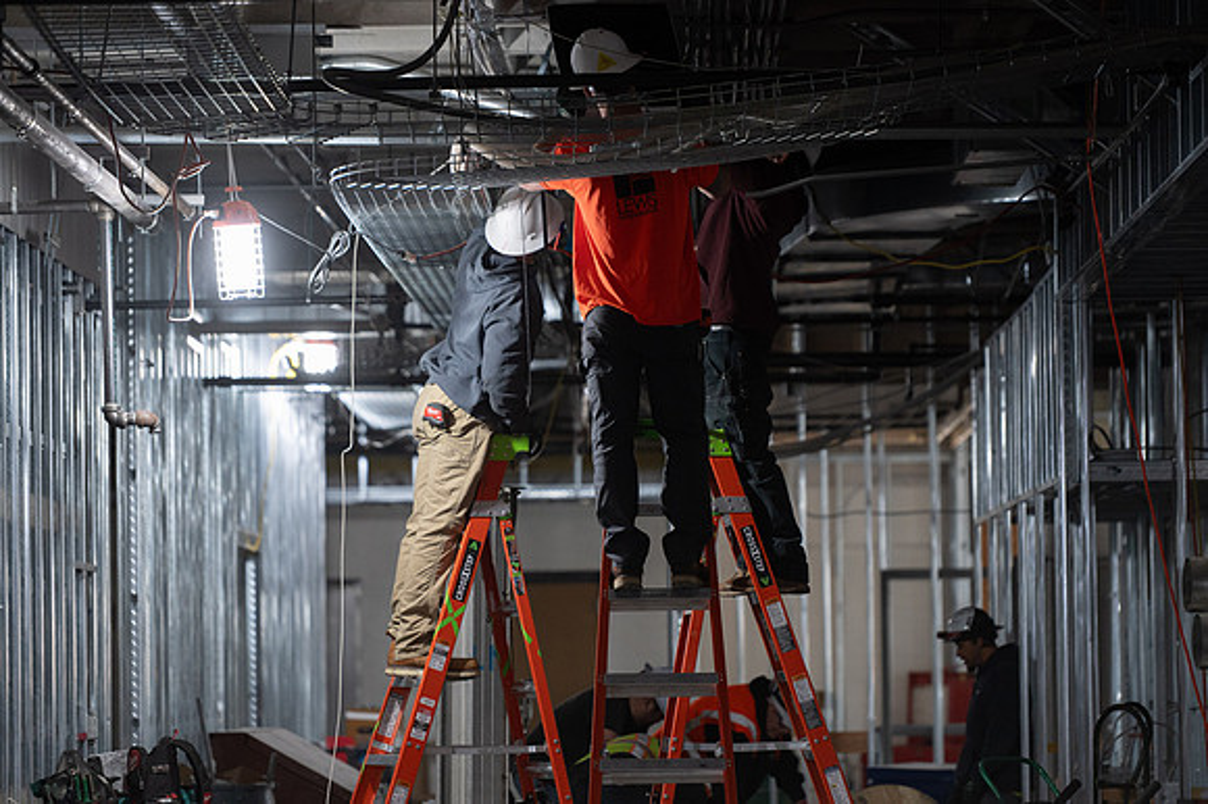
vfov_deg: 8.3
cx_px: 604
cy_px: 402
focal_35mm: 165
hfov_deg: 12.5
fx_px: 5533
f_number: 3.5
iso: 2500
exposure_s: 1/400
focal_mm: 165
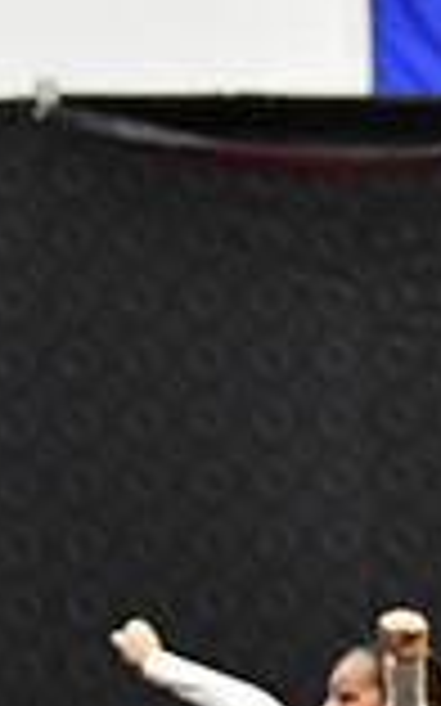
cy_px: 857
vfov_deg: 3.1
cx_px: 1161
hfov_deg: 1.9
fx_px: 13011
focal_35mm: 676
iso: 5000
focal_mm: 120
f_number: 2.8
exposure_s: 1/800
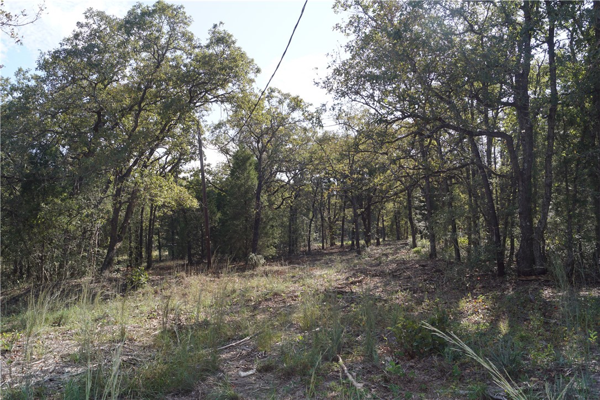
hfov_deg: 67.4
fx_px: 450
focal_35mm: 27
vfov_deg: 47.9
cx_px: 300
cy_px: 200
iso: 100
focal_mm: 18
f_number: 8
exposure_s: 1/100
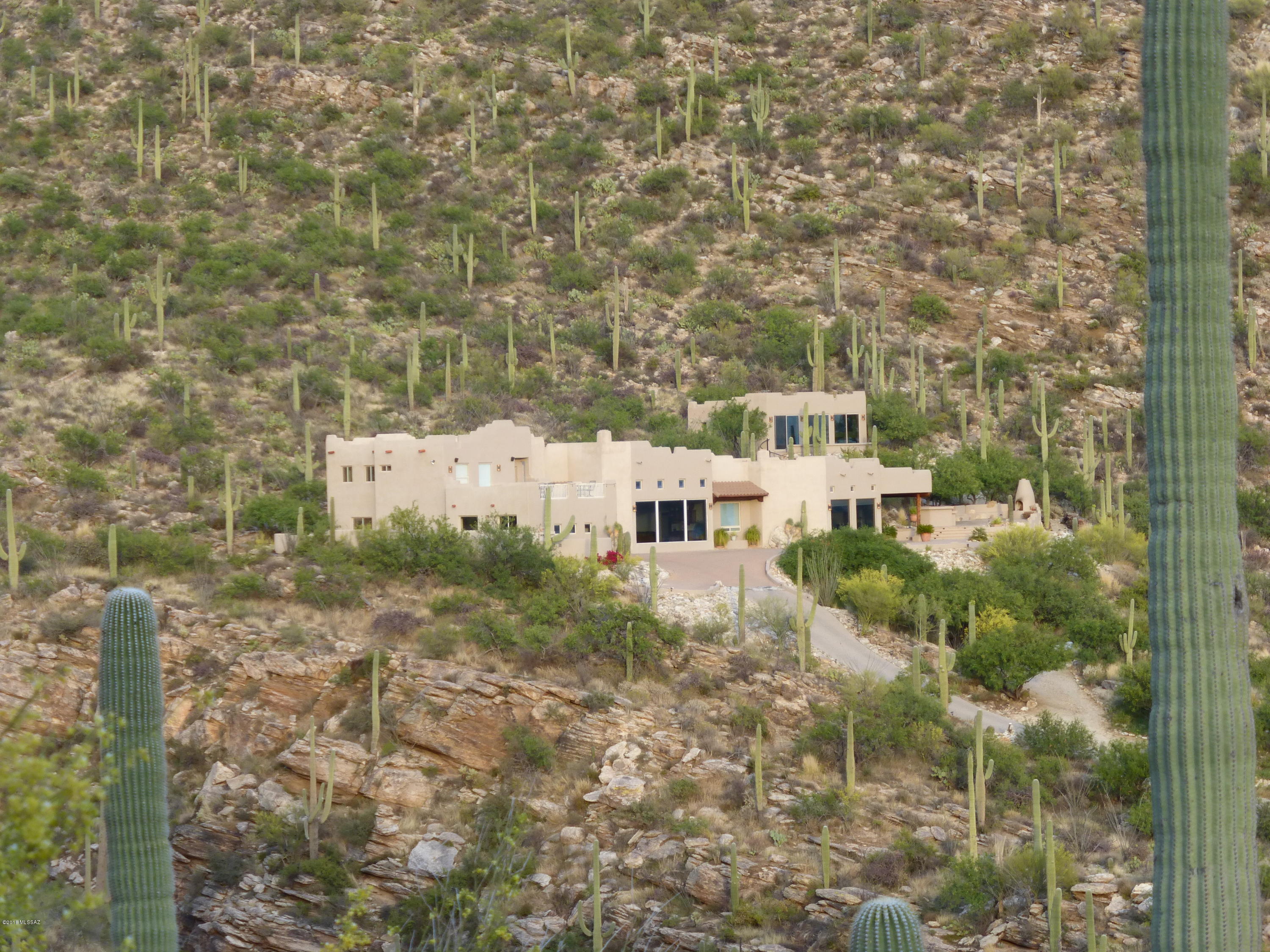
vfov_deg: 9.6
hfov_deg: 12.8
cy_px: 476
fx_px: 5650
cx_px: 635
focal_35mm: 154
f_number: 5.4
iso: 125
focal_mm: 27.6
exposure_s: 1/80
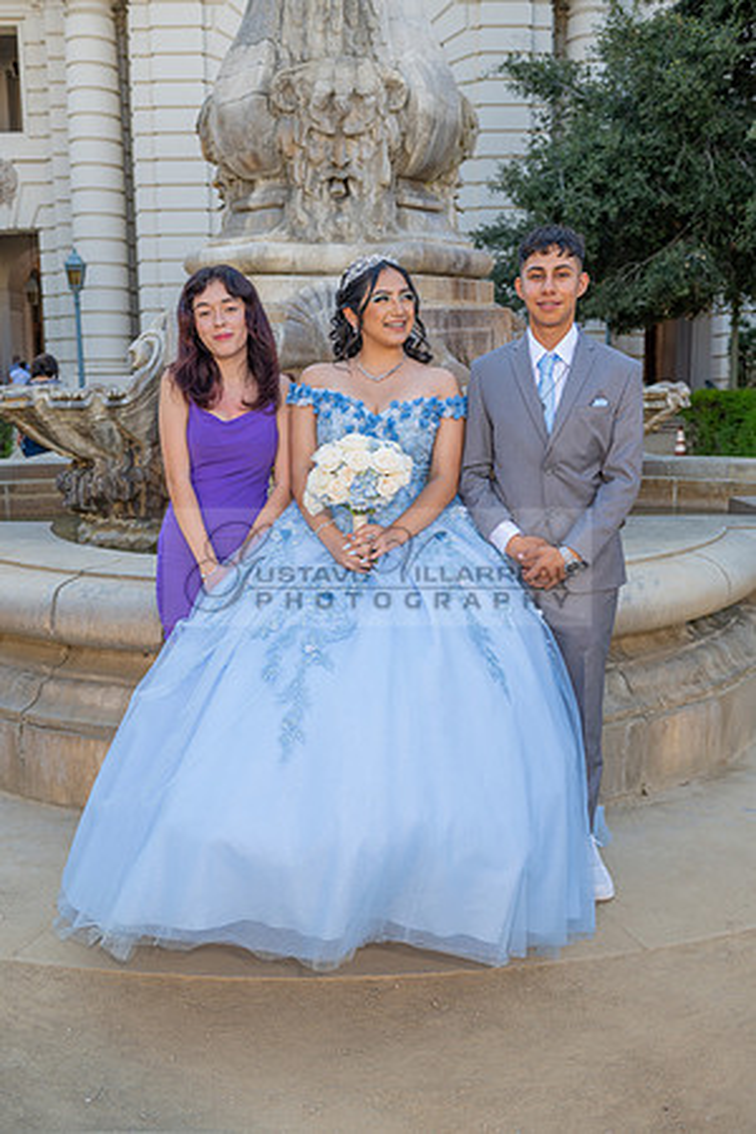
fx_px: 1102
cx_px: 378
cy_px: 567
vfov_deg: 54.4
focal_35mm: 35
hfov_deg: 37.9
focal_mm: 35
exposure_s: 1/200
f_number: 4
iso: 200
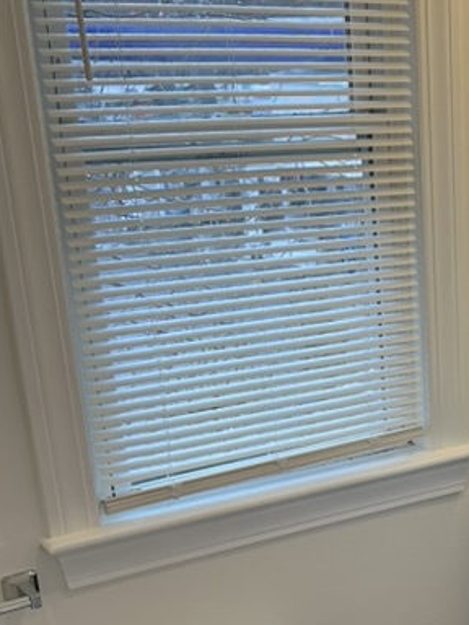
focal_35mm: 64
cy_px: 521
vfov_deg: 29.4
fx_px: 1156
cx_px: 550
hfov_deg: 21.4
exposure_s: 1/185
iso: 64
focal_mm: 6.86
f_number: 1.78
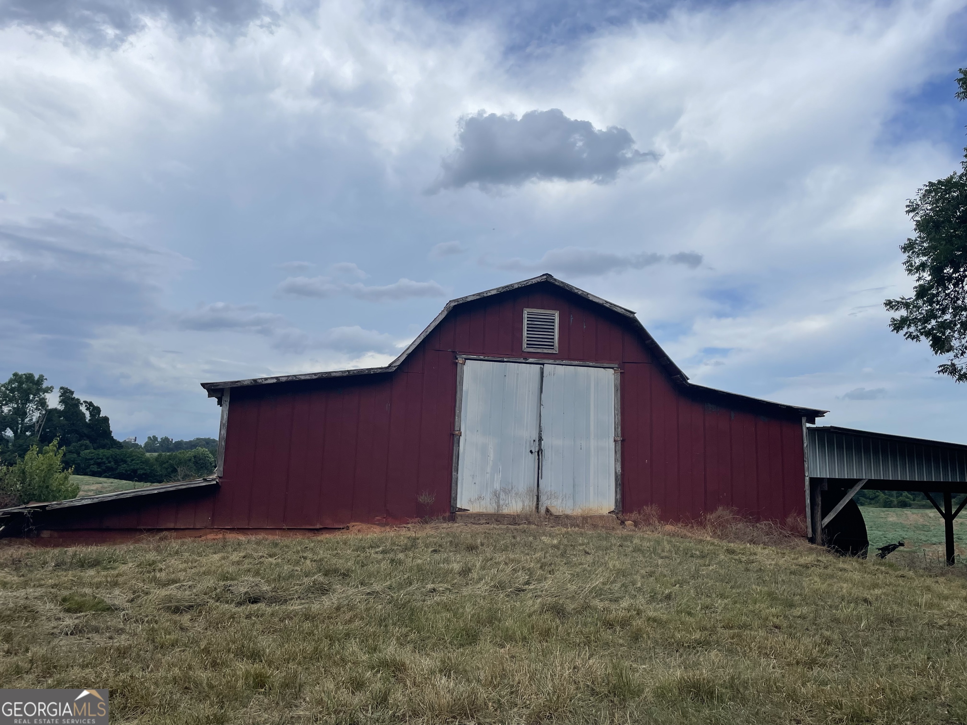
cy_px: 362
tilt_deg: +8.7
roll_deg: -1.1
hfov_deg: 67.3
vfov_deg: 53.1
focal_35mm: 26
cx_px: 484
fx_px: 726
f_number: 1.6
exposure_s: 1/4292
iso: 32
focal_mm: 4.2
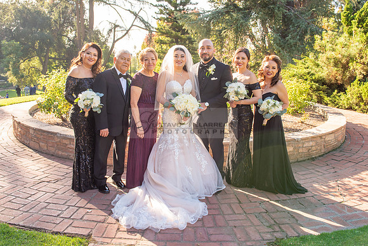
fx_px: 319
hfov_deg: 60.0
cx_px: 180
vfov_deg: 42.1
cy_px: 110
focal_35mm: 31
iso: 200
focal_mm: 27
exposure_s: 1/250
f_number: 5.6
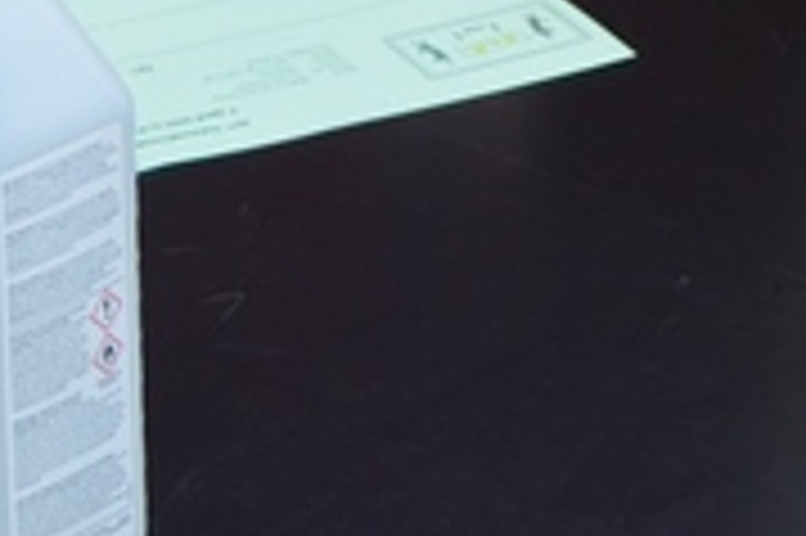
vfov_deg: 6.6
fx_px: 4496
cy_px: -610
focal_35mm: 201
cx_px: 901
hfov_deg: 10.1
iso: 400
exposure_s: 1/80
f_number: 4.5
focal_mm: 24
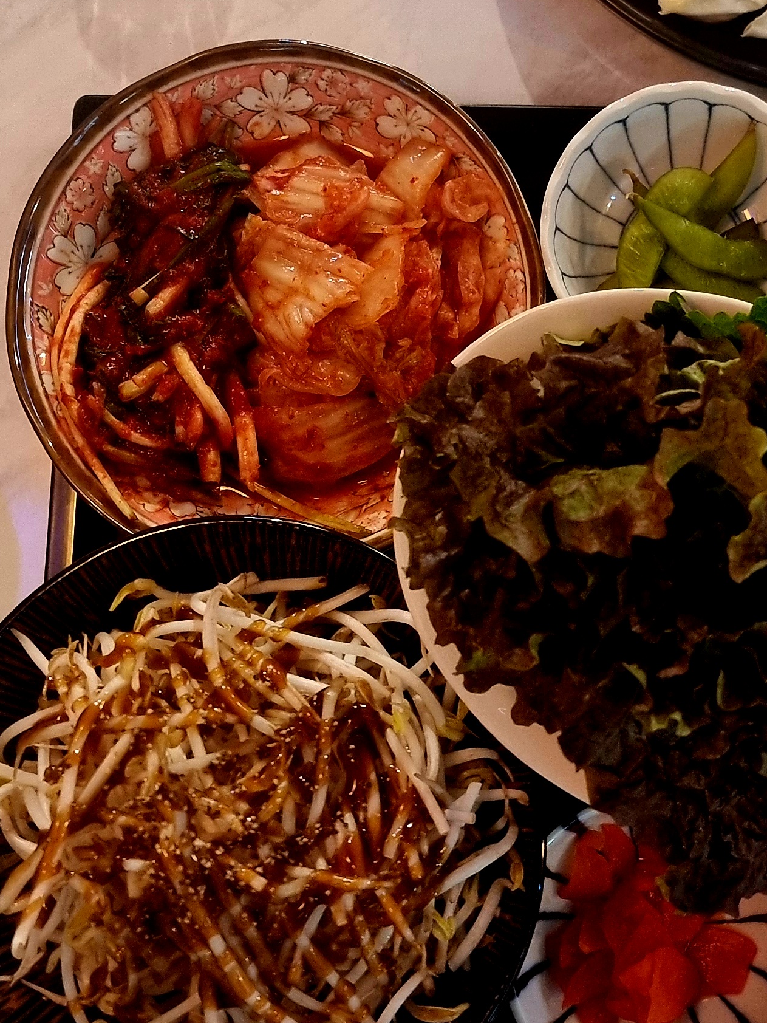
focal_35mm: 57
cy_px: 429
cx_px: 566
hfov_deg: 25.4
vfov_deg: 33.7
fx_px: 1684
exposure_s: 1/24
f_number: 1.8
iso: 640
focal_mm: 6.7
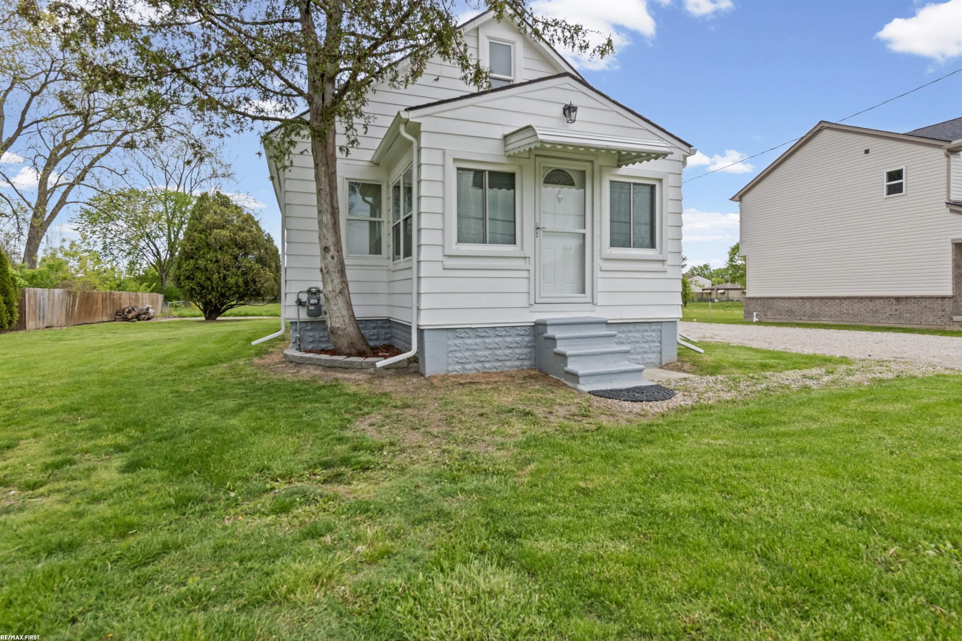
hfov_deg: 90.0
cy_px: 320
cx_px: 481
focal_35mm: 18
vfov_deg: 67.4
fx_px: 481
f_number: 10
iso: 400
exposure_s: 1/200
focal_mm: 18
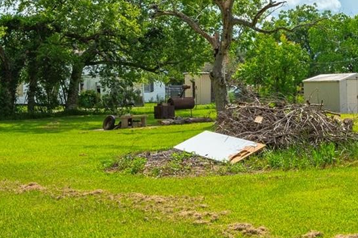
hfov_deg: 28.8
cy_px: 109
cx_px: 384
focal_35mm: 64
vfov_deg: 21.2
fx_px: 636
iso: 125
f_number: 13
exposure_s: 1/200
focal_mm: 17
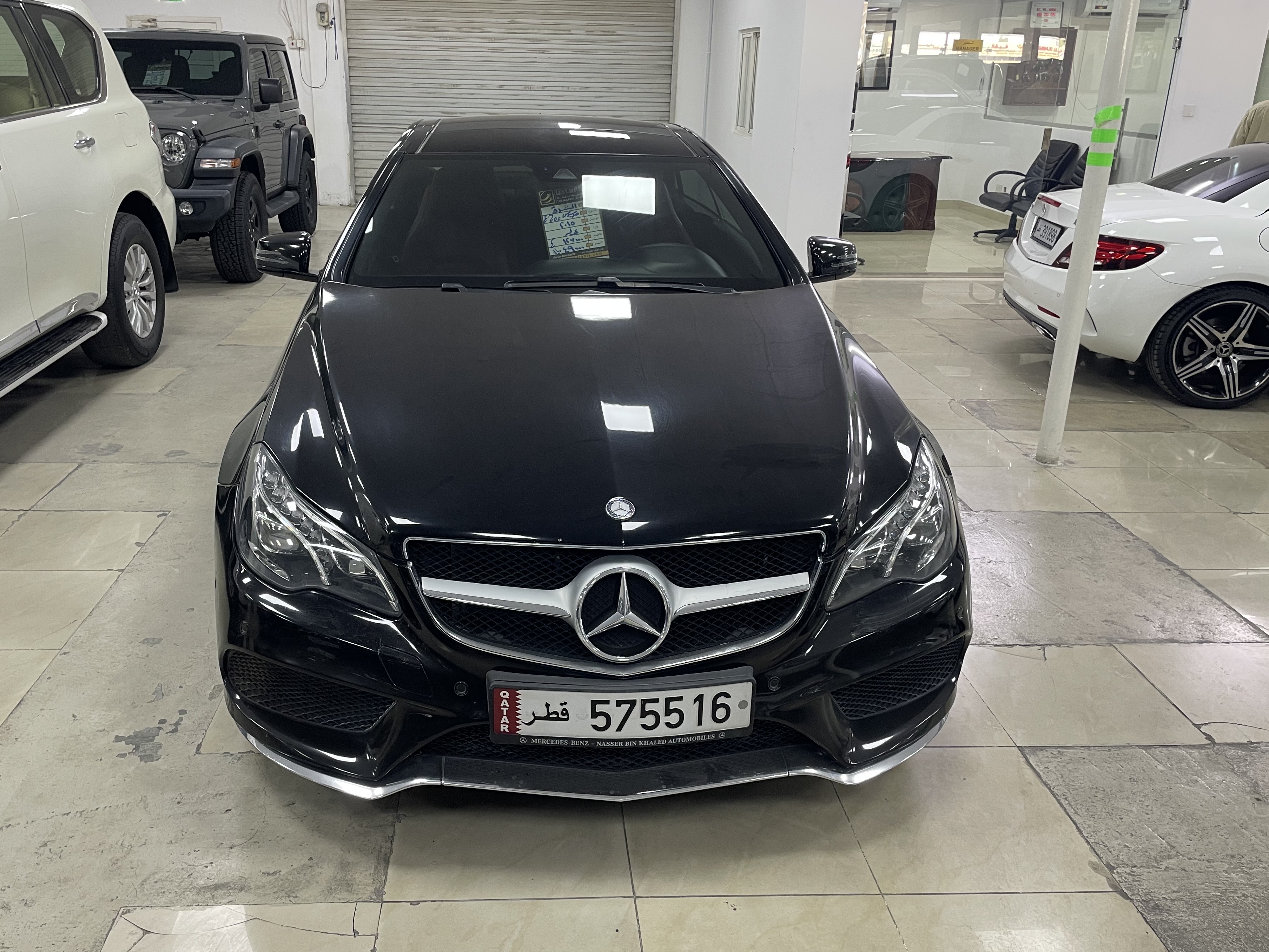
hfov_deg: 61.5
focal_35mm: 29
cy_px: 479
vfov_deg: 48.2
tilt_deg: -21.6
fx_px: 1063
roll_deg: -0.7
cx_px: 574
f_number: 1.6
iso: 64
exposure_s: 1/50
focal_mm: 4.2
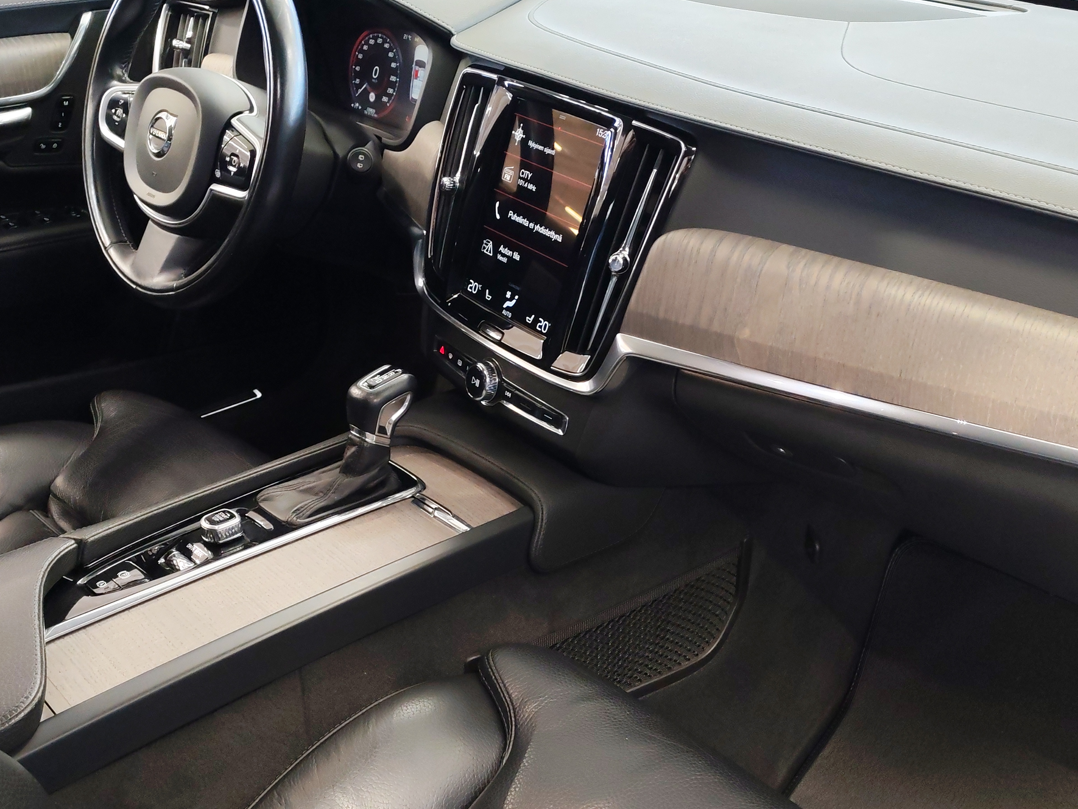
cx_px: 552
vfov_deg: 35.9
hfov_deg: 46.8
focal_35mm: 40
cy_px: 459
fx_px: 1246
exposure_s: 1/50
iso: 1000
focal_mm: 6.12
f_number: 1.9
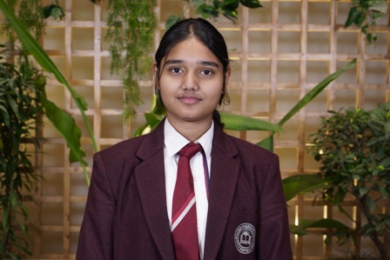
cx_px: 195
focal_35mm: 63
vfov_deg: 21.6
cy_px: 130
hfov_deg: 31.9
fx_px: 683
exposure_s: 1/80
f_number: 4.5
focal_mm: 42
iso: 320
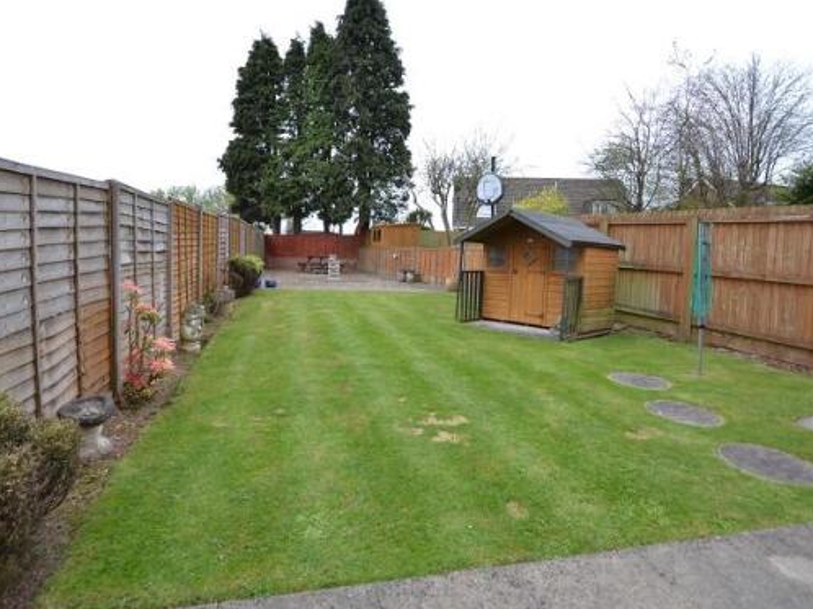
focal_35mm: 19
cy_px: 275
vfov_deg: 68.5
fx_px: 446
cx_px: 424
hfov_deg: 84.6
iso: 360
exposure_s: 1/125
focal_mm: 10
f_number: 5.6
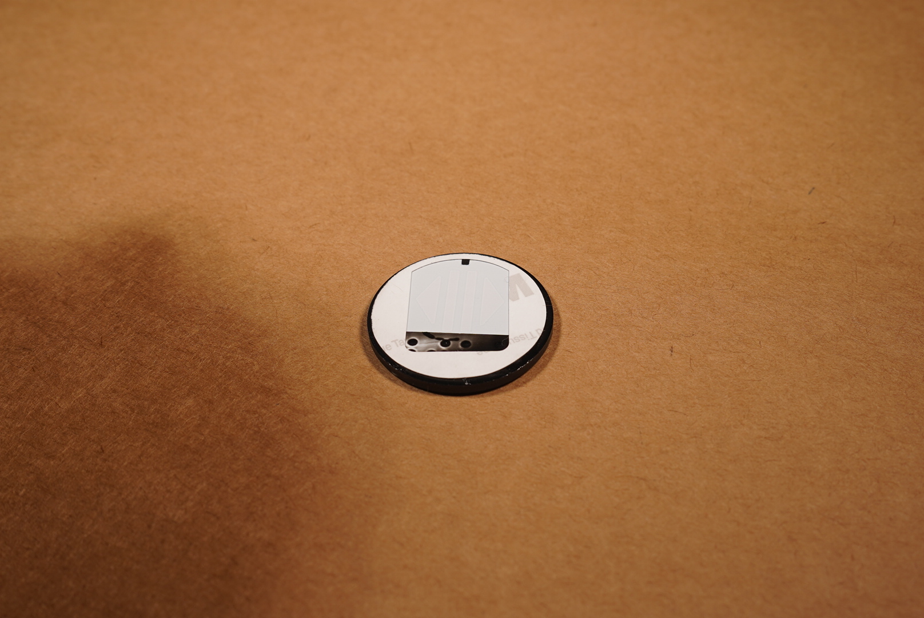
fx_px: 1079
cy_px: 309
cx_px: 462
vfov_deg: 31.9
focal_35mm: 42
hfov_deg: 46.4
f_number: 8
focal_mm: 28
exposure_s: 1/500
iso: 100
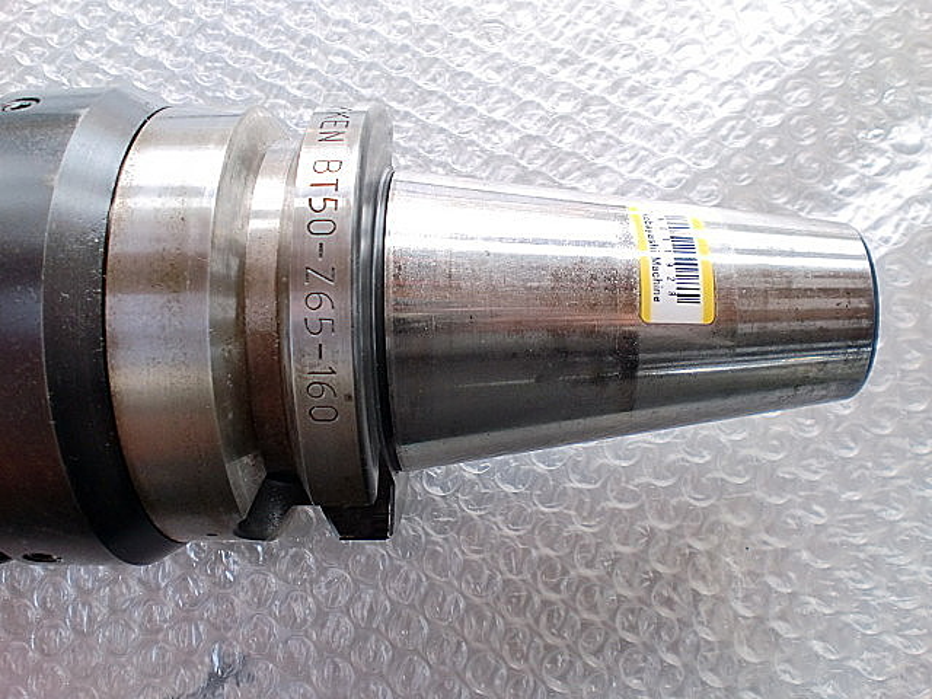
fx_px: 942
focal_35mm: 35
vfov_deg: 40.7
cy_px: 350
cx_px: 466
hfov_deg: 52.6
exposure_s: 1/60
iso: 64
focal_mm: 6.3
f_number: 3.1
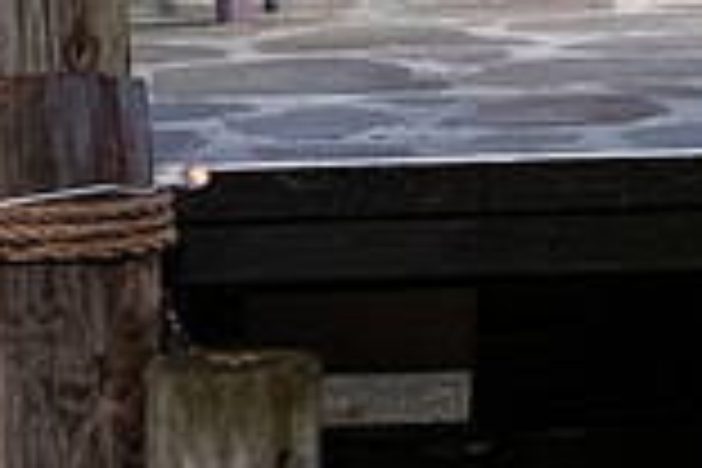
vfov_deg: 4.0
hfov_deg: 6.0
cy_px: -137
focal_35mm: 342
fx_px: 6668
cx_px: -306
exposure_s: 1/320
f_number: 3.2
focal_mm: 92
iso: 3200
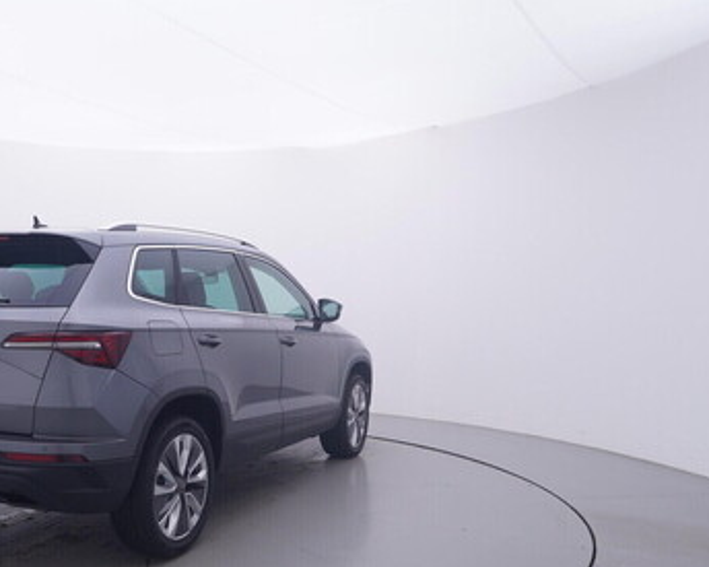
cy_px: 343
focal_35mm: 34
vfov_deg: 43.4
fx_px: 708
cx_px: 168
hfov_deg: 50.7
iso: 200
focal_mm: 15
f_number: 5
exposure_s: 1/80
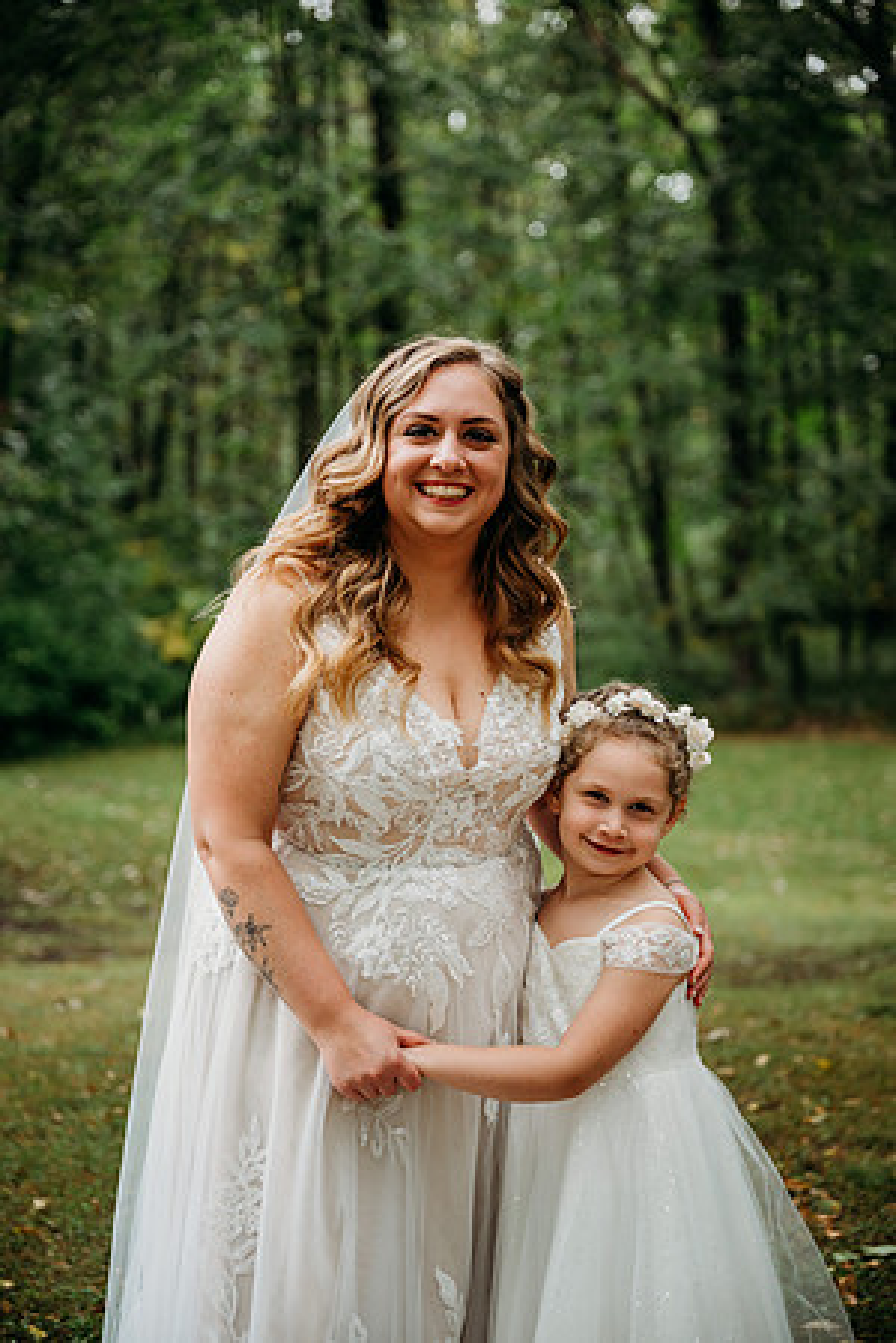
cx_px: 448
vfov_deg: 31.4
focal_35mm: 64
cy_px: 672
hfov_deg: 21.2
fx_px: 2389
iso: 200
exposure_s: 1/400
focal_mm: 64
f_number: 2.8
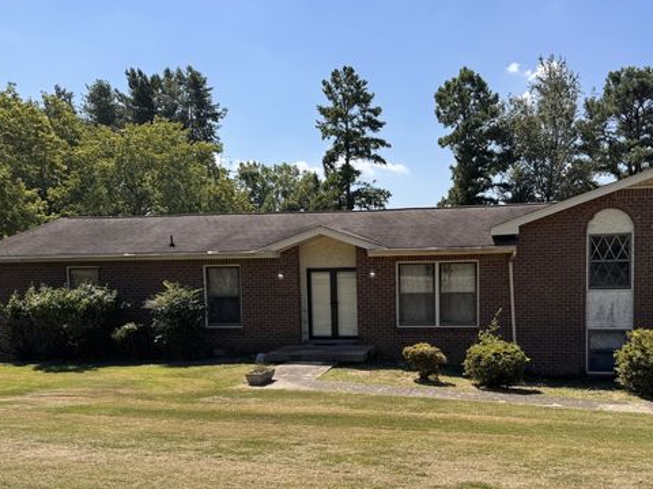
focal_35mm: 32
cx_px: 395
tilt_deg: -4.6
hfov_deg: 56.3
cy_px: 310
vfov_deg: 43.8
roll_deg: +0.8
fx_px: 604
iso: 80
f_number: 1.78
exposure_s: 1/3413
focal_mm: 6.76
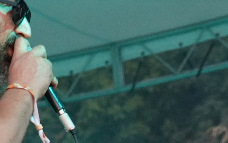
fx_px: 1566
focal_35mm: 252
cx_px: 174
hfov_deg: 8.3
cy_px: 311
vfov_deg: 5.1
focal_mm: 54
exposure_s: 1/160
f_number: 4
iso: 3200
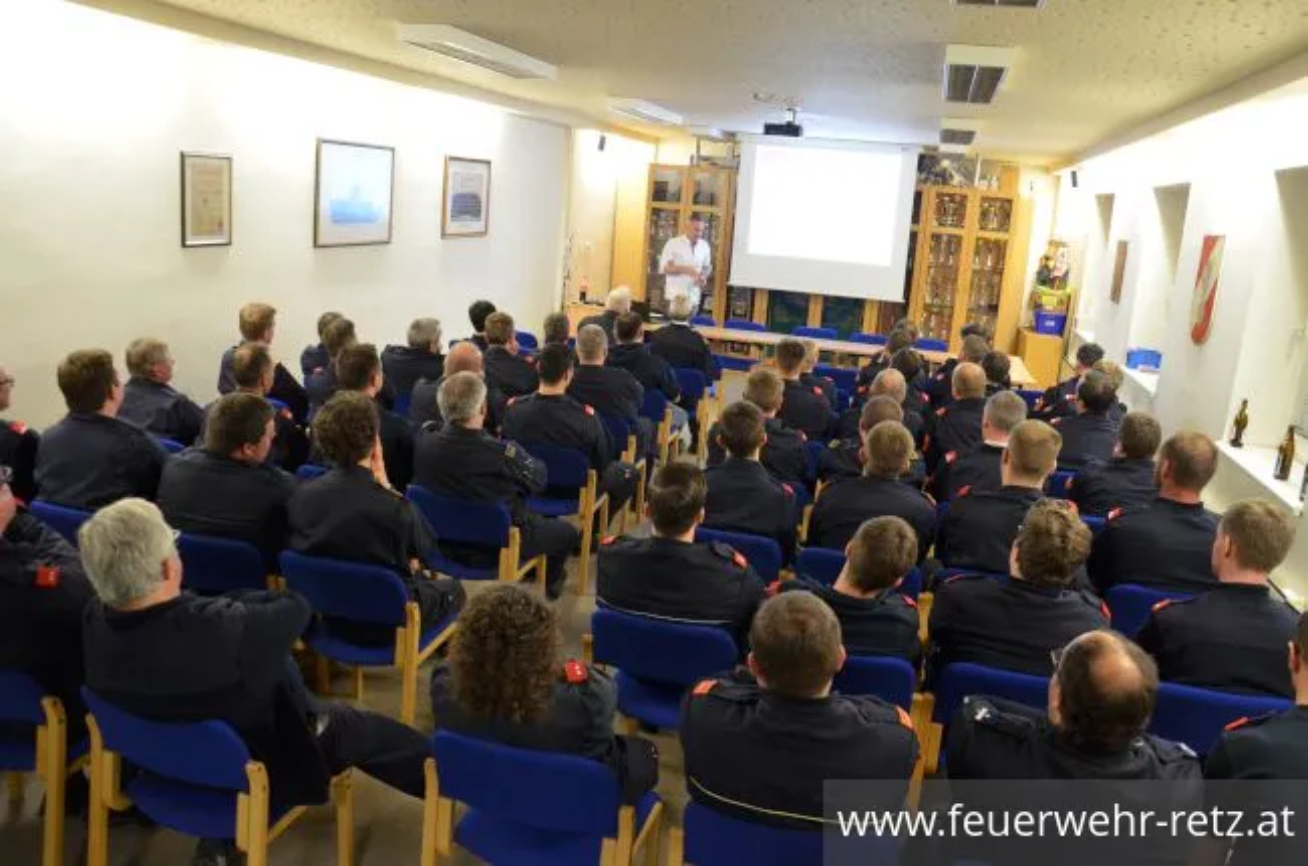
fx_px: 979
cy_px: 433
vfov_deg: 47.7
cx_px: 654
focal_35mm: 27
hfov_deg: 67.5
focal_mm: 18
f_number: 3.5
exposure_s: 1/30
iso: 1250
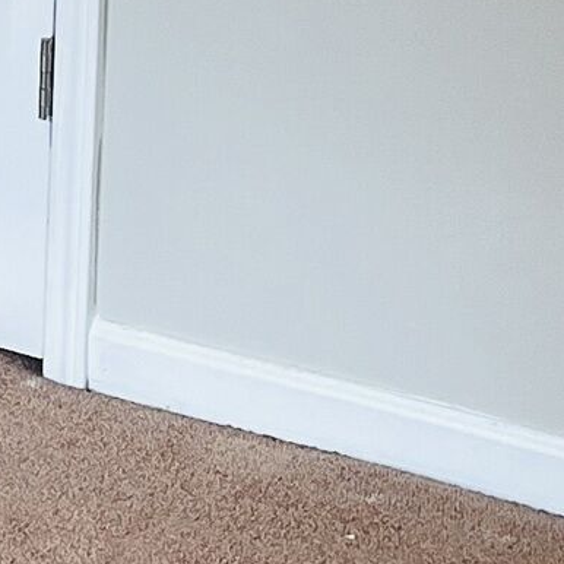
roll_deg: +0.2
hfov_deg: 8.6
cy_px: -487
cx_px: -836
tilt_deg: -7.0
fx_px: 3373
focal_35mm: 183
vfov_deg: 9.1
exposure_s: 1/120
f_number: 1.6
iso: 80
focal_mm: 5.1
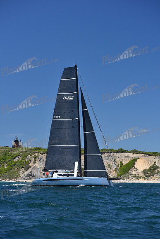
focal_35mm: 86
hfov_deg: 15.9
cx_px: 80
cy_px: 120
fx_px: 573
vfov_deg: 23.6
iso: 250
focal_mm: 86
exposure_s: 1/800
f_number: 5
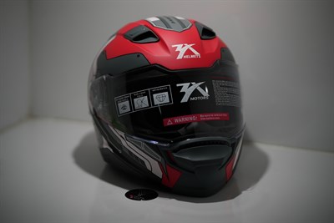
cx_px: 167
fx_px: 789
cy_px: 112
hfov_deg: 23.9
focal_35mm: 85
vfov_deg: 16.1
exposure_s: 1/3200
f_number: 1.4
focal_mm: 85
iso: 80
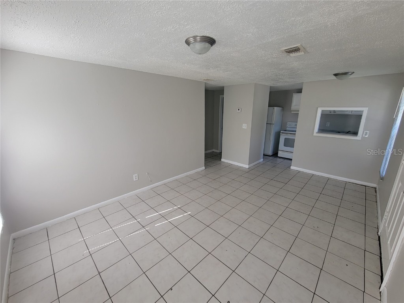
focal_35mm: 13
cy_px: 152
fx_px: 152
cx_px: 202
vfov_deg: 89.9
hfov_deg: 106.2
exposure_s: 1/60
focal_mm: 2.2
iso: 64
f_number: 2.2
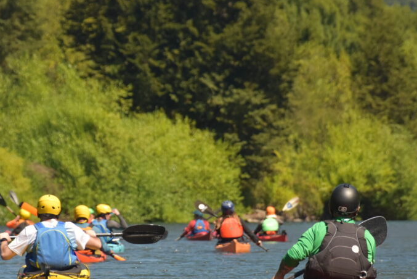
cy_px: 158
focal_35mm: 363
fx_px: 4206
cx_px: 217
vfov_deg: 3.8
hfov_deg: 5.7
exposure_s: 1/1600
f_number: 6
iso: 400
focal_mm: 160
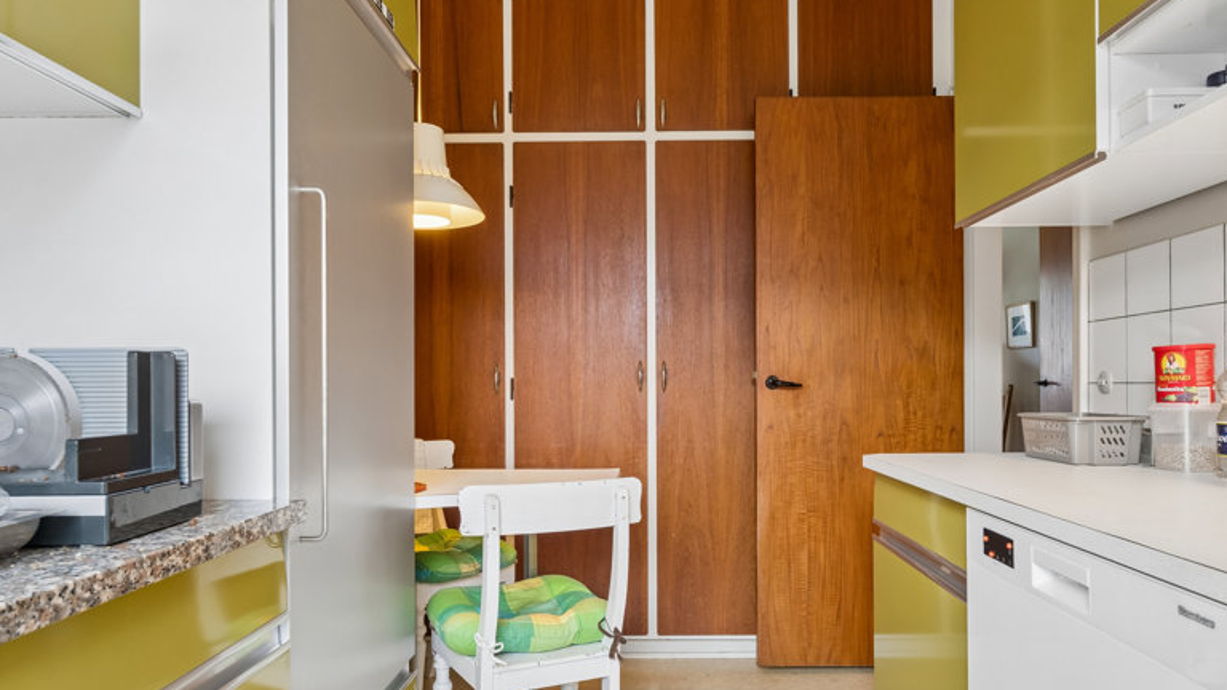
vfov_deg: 46.6
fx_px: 799
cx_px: 636
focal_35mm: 25
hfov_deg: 75.0
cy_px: 391
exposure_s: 1/6
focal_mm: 15
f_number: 8
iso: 200
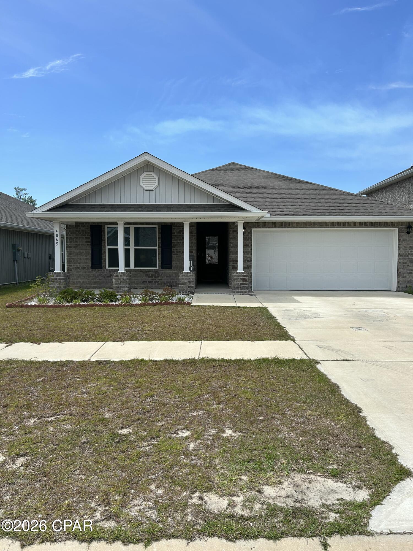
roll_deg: +0.1
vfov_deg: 67.3
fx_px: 414
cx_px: 206
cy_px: 276
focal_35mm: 26
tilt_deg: -2.6
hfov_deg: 53.1
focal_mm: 5.7
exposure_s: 1/5076
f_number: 1.5
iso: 50
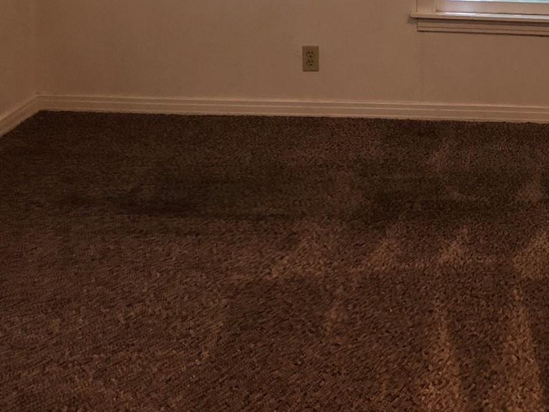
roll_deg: -1.0
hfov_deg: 27.9
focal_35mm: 67
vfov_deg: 20.7
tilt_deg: -8.2
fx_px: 1063
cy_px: -55
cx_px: 498
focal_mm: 3.99
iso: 100
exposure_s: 1/15
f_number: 1.8
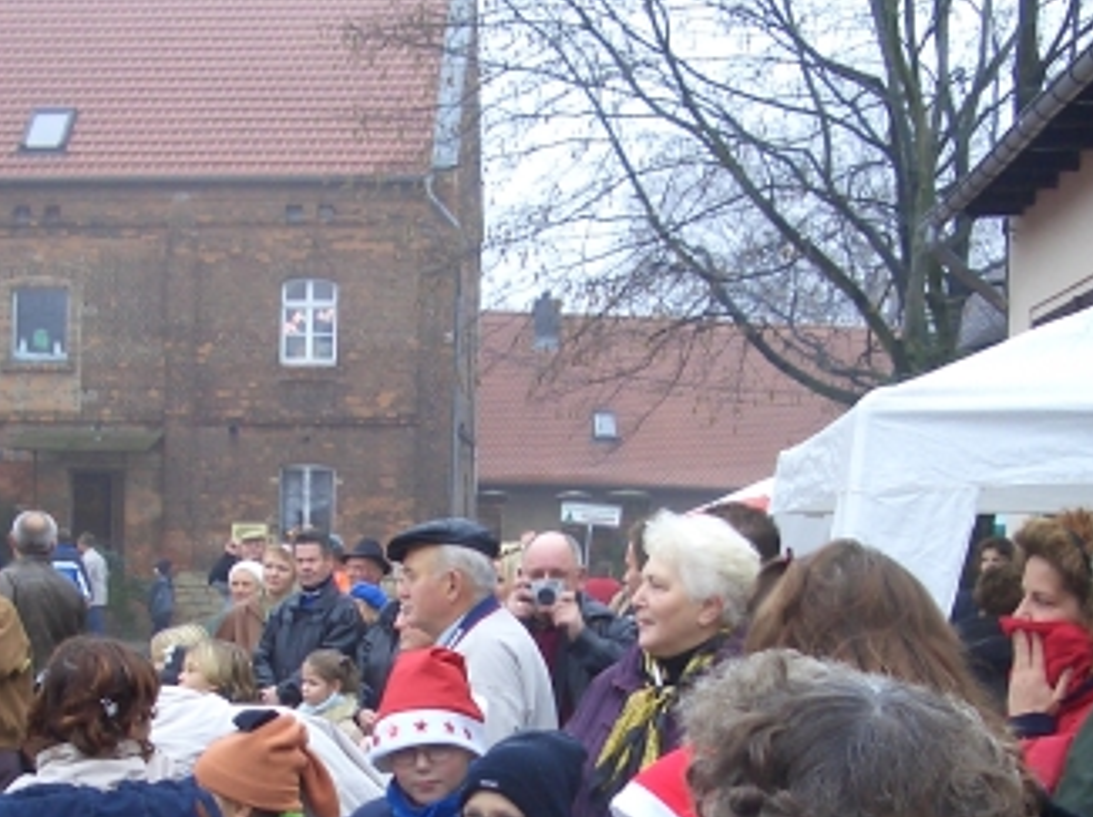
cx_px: 434
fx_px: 2176
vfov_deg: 20.9
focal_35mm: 69
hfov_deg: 28.1
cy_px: 719
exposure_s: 1/50
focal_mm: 5.8
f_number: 2.6
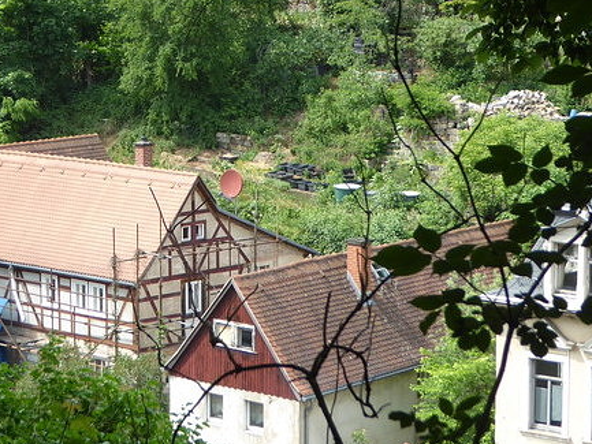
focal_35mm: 120
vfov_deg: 12.4
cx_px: 168
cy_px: 204
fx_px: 2053
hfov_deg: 16.3
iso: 100
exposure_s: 1/160
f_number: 4.4
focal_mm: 11.7
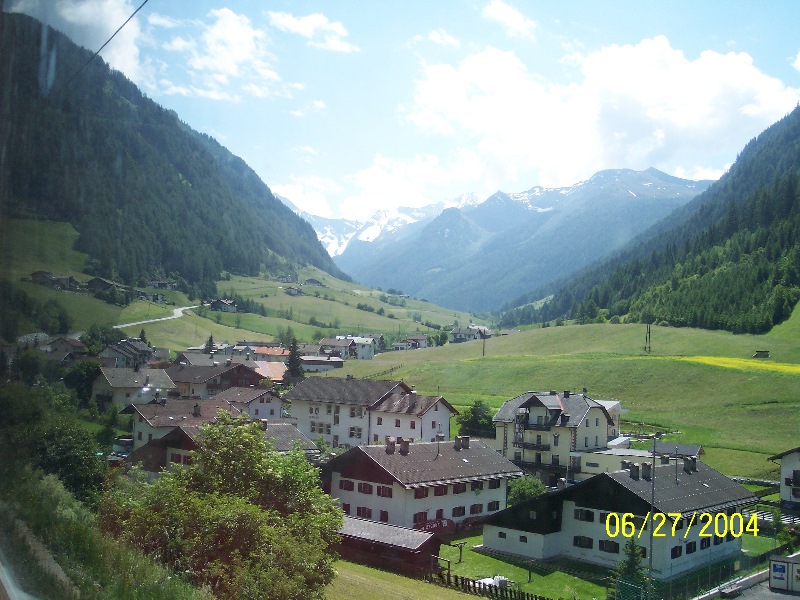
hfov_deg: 49.0
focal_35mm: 38
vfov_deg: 37.7
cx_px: 400
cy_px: 300
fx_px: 878
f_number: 2.8
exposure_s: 1/700
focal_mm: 8
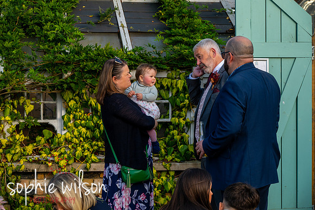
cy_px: 105
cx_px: 158
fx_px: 857
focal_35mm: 98
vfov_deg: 13.9
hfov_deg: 20.8
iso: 400
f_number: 8
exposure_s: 1/250
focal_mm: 98
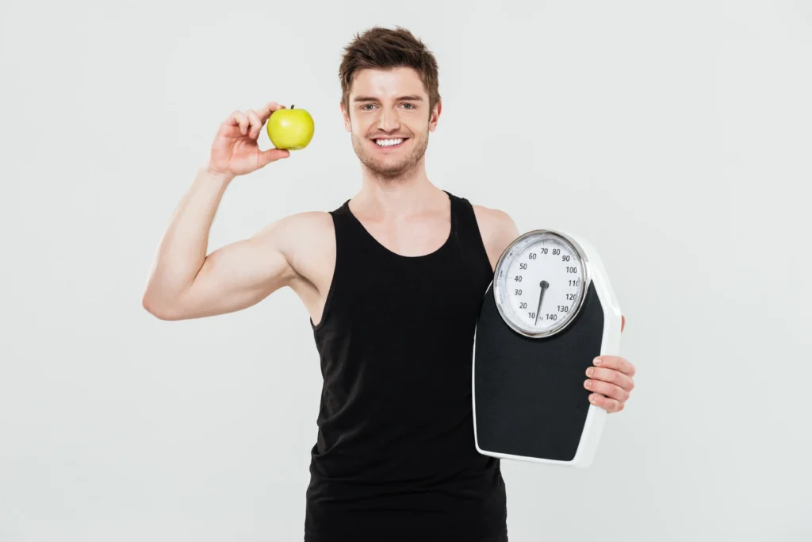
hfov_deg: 28.8
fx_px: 1579
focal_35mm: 70
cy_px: 271
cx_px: 406
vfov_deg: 19.5
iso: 100
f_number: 9
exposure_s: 1/160
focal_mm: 70
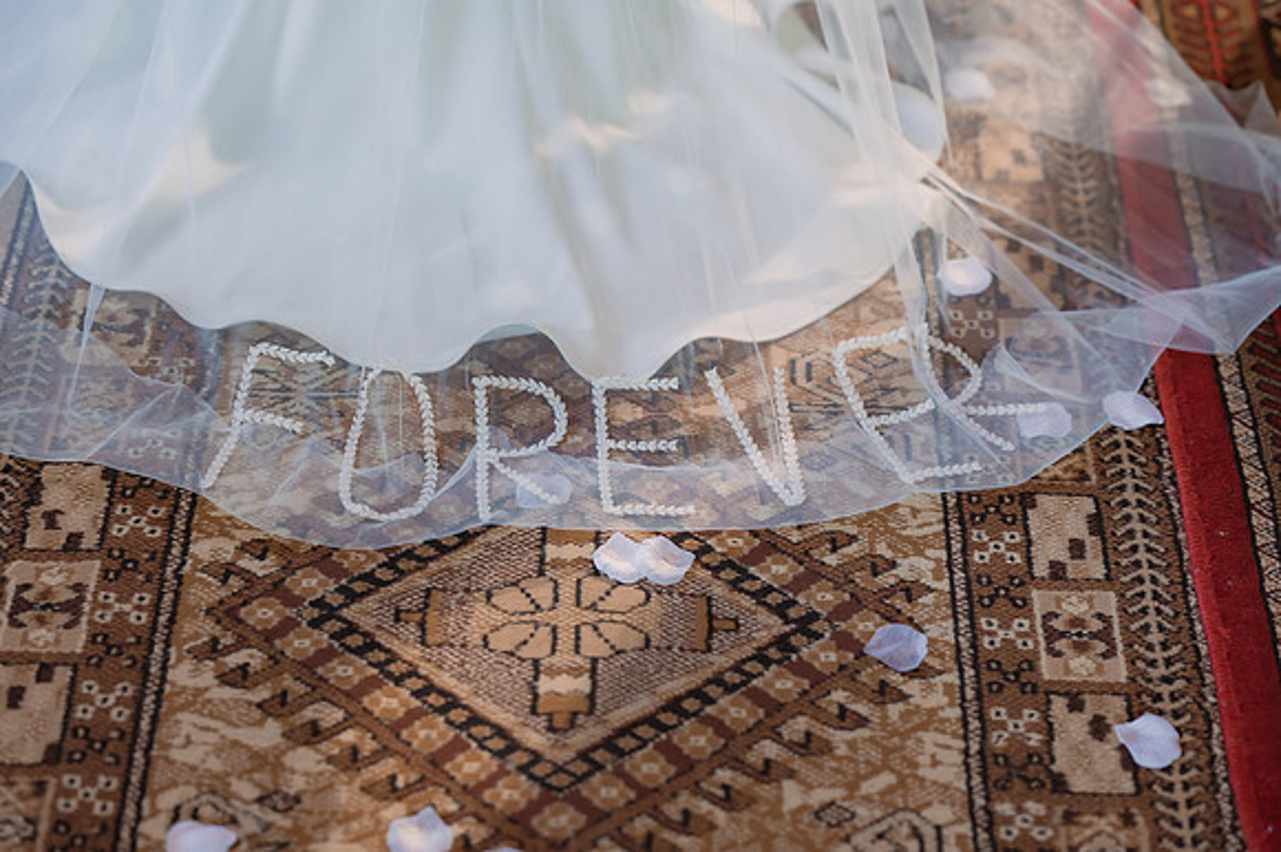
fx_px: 3023
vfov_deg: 16.1
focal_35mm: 85
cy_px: 426
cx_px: 640
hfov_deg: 23.9
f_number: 2.5
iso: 1000
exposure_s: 1/160
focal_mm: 85
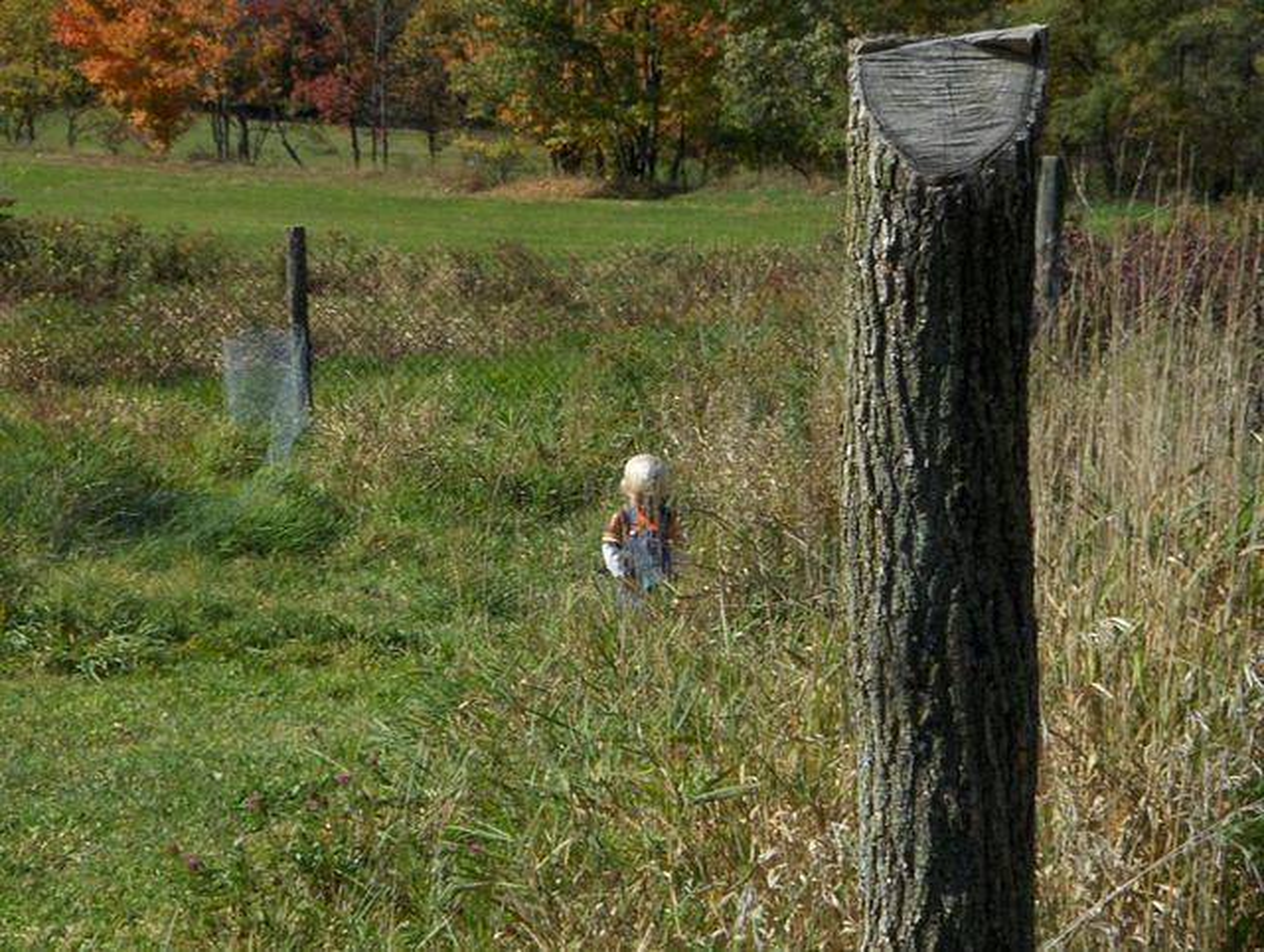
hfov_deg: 16.1
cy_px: 476
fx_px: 4462
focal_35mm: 122
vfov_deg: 12.2
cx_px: 632
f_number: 9.19
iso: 100
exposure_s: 1/150
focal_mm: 19.6
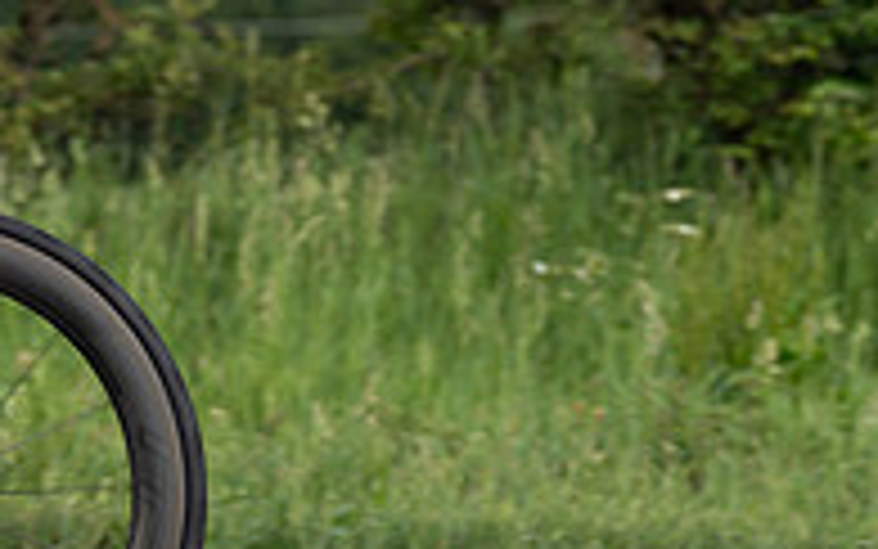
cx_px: 41
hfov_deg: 8.8
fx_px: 5649
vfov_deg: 5.6
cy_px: -29
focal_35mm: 236
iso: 160
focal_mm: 78
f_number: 3.5
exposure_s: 1/1000
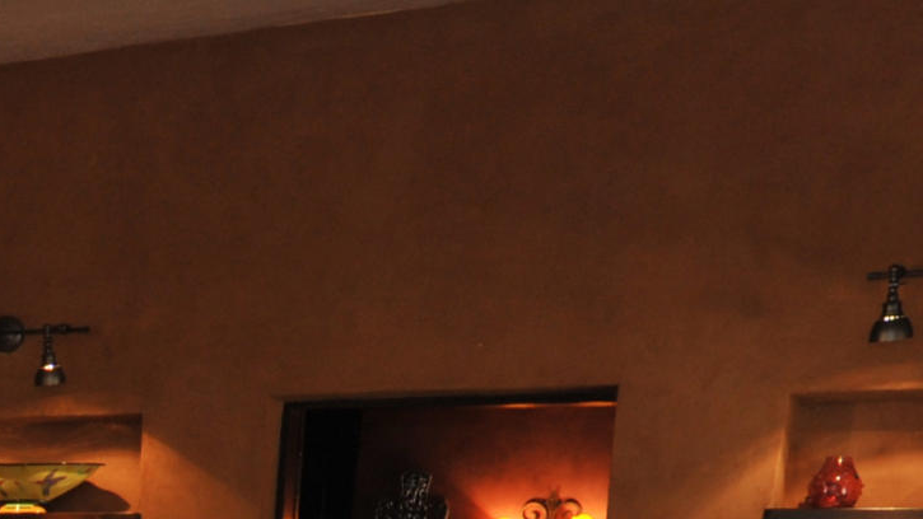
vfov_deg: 13.0
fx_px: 1909
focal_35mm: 78
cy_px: 1097
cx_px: -437
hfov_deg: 22.6
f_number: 7.1
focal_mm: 18
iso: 800
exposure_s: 1/30
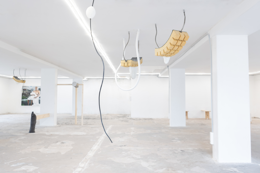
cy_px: 86
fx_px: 202
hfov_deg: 65.5
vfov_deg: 46.4
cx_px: 130
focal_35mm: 28
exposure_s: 1/20
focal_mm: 28
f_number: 5
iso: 800
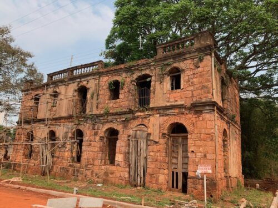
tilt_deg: +14.9
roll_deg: -2.4
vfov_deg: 53.1
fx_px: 209
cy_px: 104
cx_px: 139
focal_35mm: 26
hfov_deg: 67.3
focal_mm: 4.25
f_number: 1.8
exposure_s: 1/1490
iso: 25
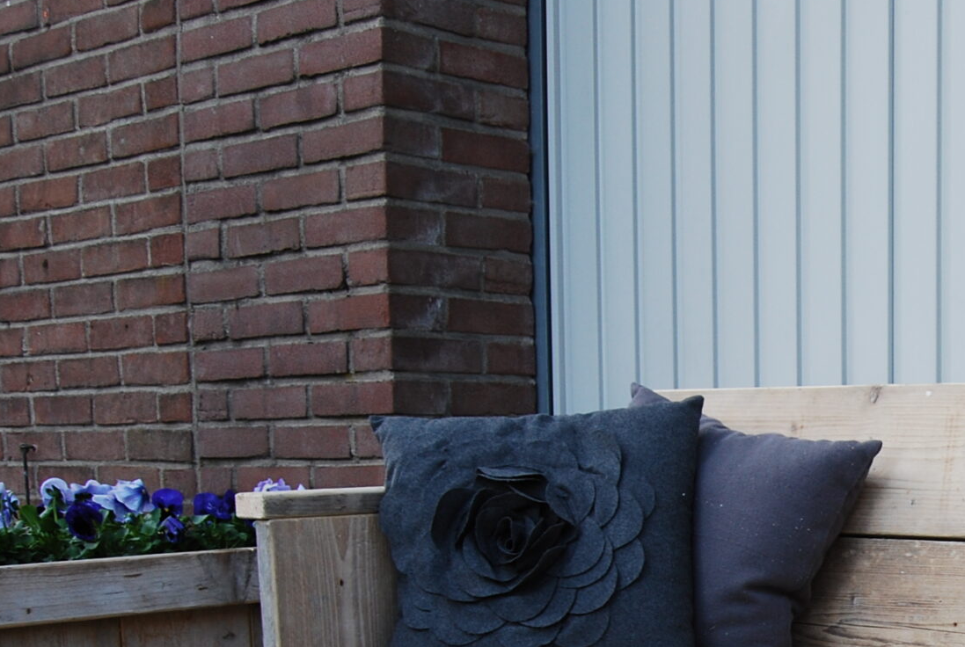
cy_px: 721
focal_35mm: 63
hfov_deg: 29.6
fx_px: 1692
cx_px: 983
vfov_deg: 20.6
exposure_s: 1/100
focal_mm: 18
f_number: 5
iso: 200
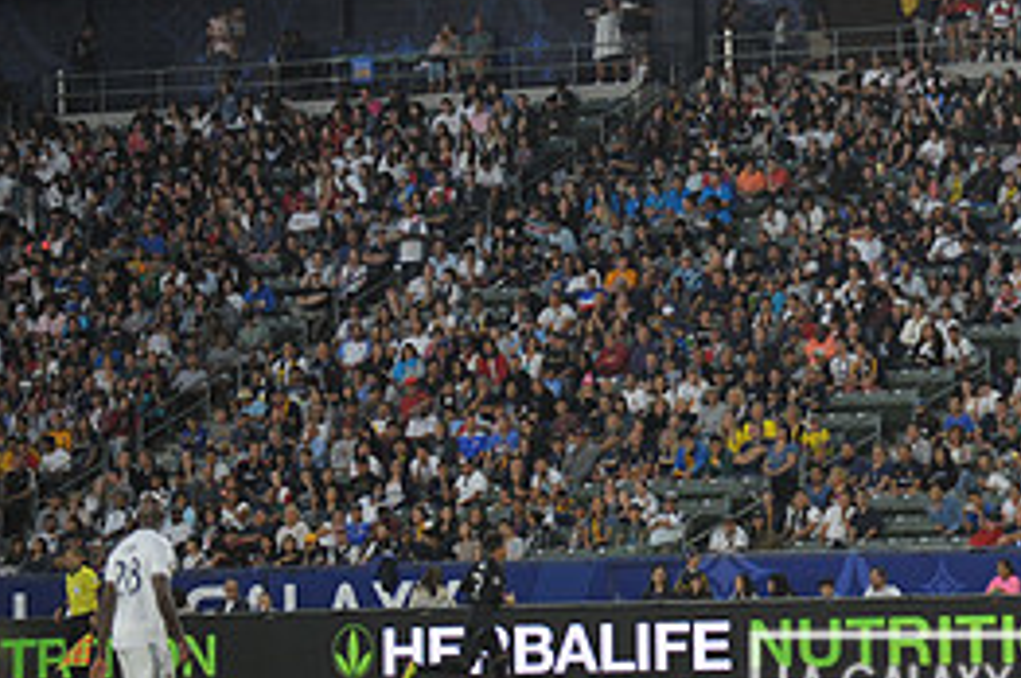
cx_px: 1025
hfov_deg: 6.9
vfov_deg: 4.6
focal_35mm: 299
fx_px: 8469
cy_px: 97
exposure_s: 1/1000
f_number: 2.8
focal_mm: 135
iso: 1250
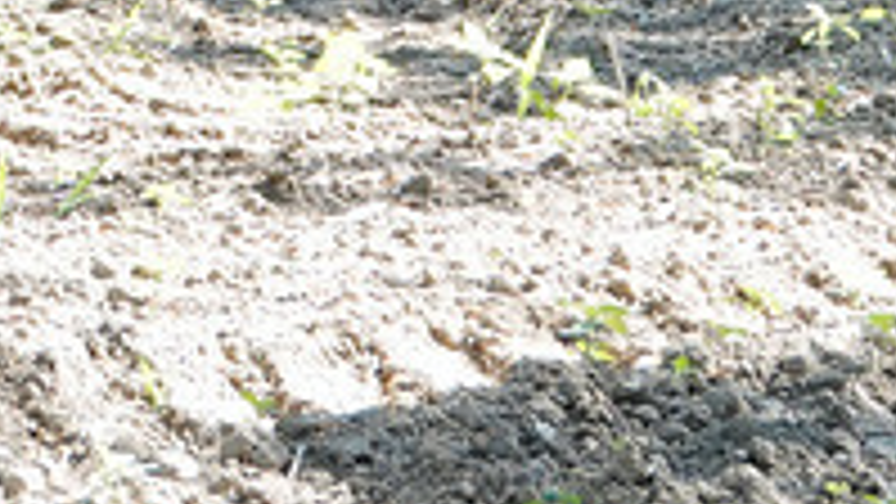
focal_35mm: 511
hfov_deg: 4.2
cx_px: -702
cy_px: -736
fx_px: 12142
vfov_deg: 2.4
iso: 320
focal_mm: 34.68
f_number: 3.5
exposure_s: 1/100
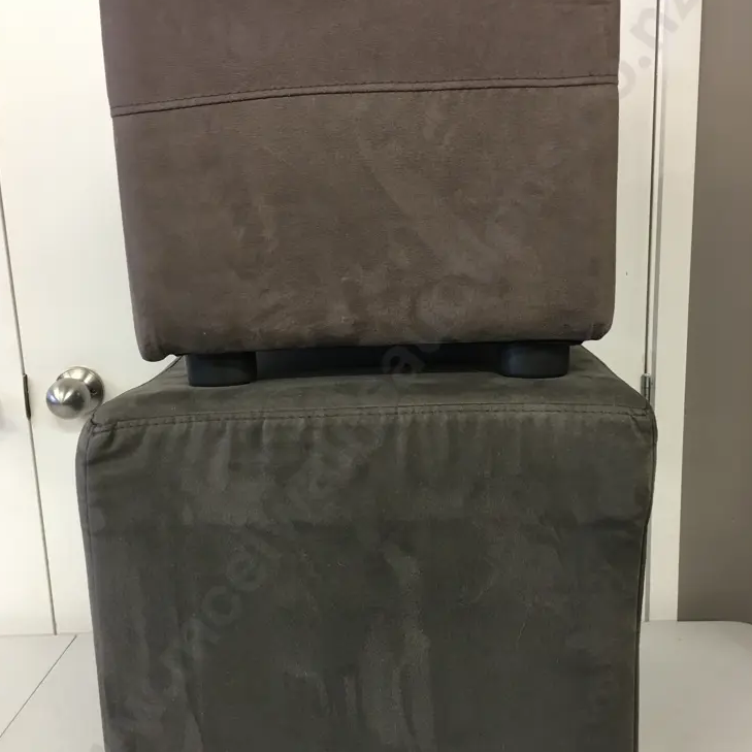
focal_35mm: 36
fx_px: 885
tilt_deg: -10.4
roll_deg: +1.7
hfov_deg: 46.0
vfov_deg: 46.0
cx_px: 369
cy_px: 406
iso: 50
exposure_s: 1/17
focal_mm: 4.15
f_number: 2.2
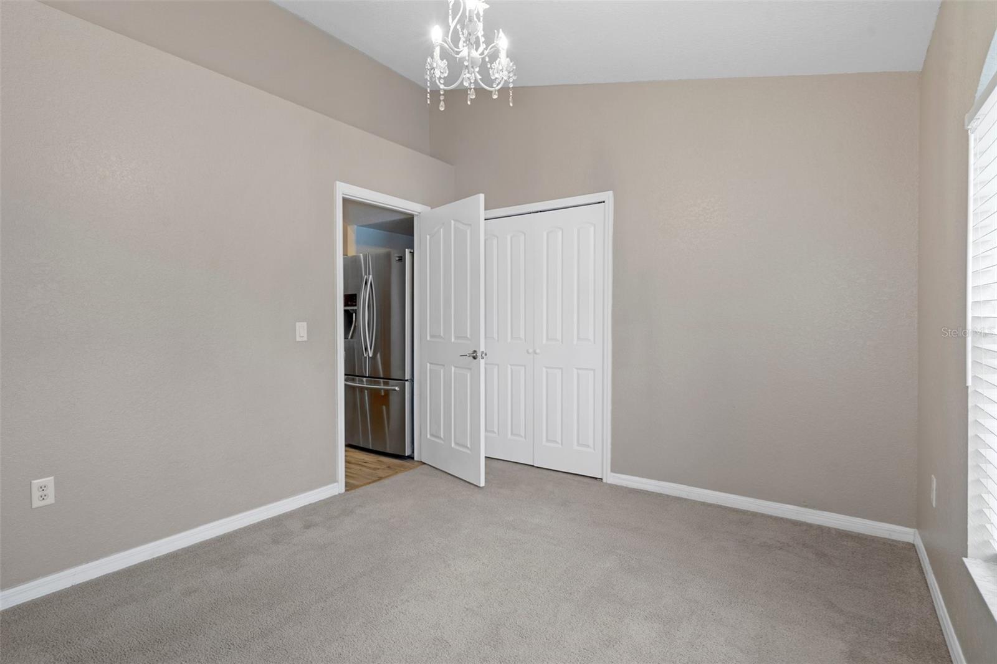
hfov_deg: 93.3
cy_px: 332
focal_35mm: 17
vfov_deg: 70.4
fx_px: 471
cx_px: 498
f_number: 8
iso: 320
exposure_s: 2
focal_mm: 17
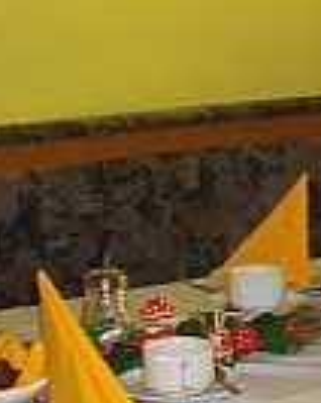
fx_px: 1297
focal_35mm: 109
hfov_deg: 13.7
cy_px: 300
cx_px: 394
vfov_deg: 17.5
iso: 200
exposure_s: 1/50
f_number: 2.8
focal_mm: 6.2
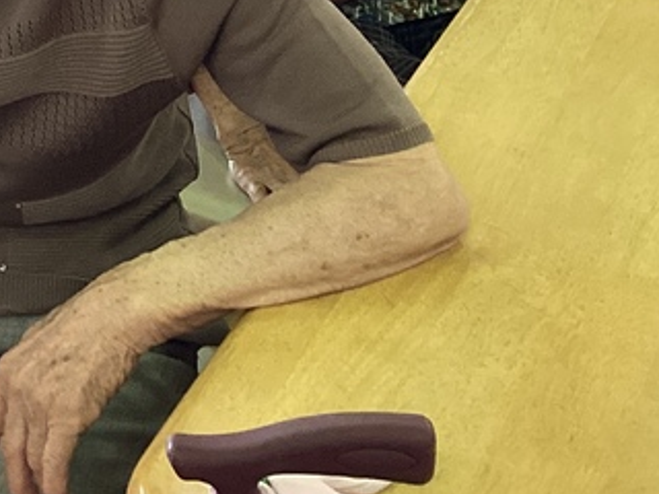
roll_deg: +4.2
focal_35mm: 97
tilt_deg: -16.9
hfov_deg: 18.2
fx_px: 1847
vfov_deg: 14.3
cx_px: -301
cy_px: -231
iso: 100
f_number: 2.4
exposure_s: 1/60
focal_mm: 3.3
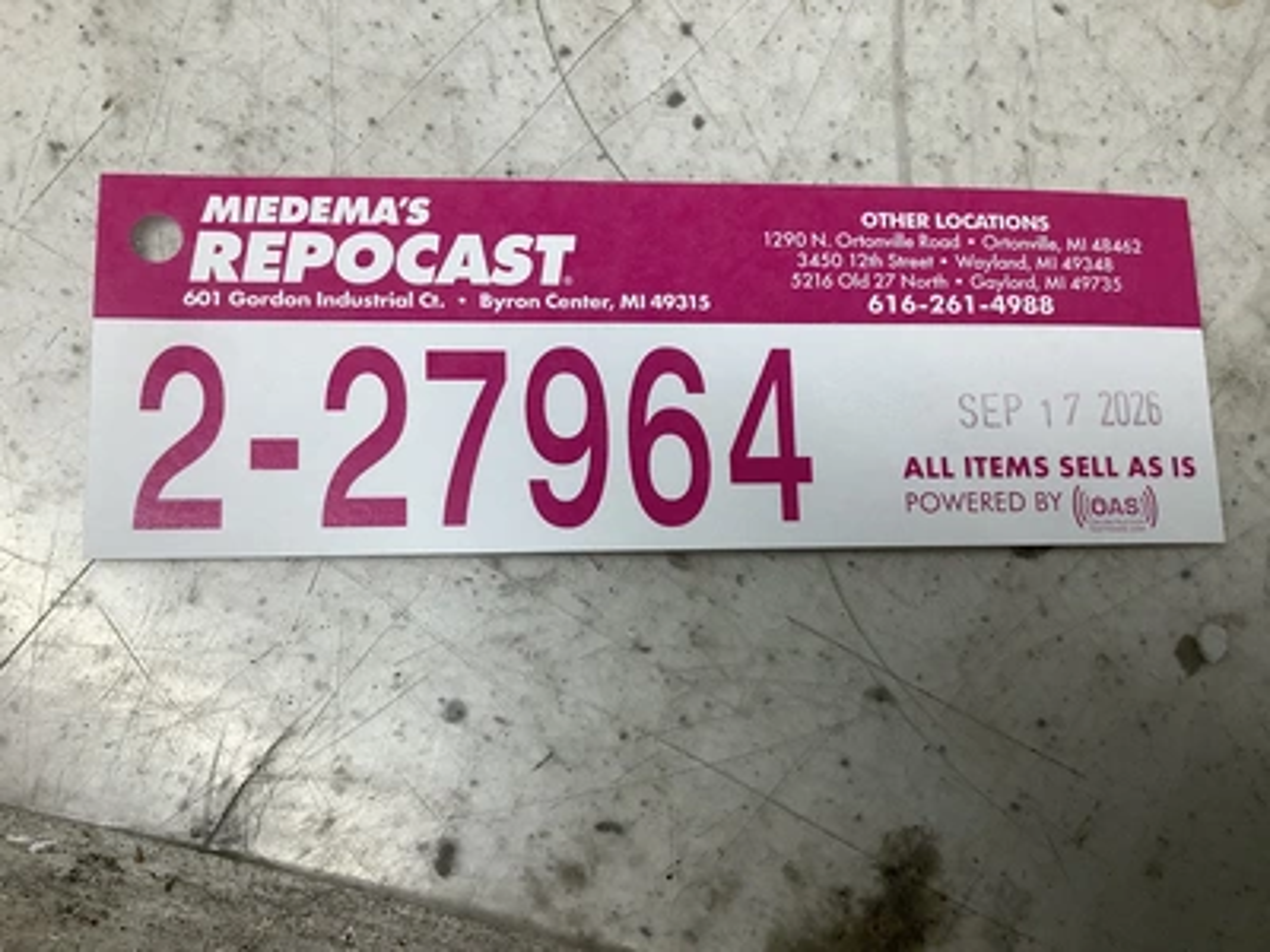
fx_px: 1137
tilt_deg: -80.3
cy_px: 476
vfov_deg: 45.4
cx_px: 635
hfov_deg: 58.4
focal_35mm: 31
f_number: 2.4
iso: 64
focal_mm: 3.3
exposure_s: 1/120
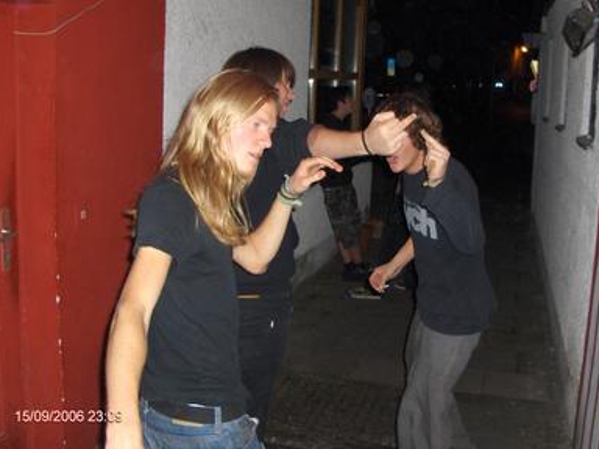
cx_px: 337
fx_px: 744
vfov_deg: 33.6
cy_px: 201
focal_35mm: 43
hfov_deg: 43.8
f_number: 2.6
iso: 100
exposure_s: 1/60
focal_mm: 5.8
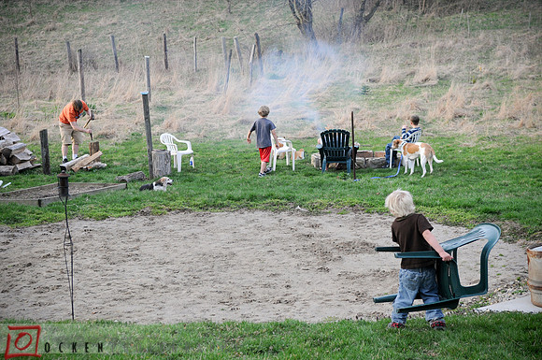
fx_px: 1240
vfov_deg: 16.5
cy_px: 180
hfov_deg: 24.6
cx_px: 271
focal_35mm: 82
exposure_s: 1/320
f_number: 5
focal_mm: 55
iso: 400
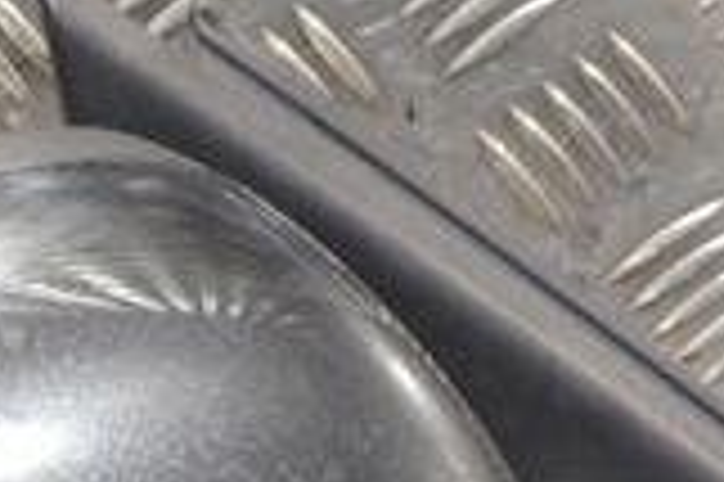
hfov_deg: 7.2
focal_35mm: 286
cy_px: 658
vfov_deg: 4.8
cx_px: 256
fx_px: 5746
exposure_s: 1/30
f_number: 5.3
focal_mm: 48
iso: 400
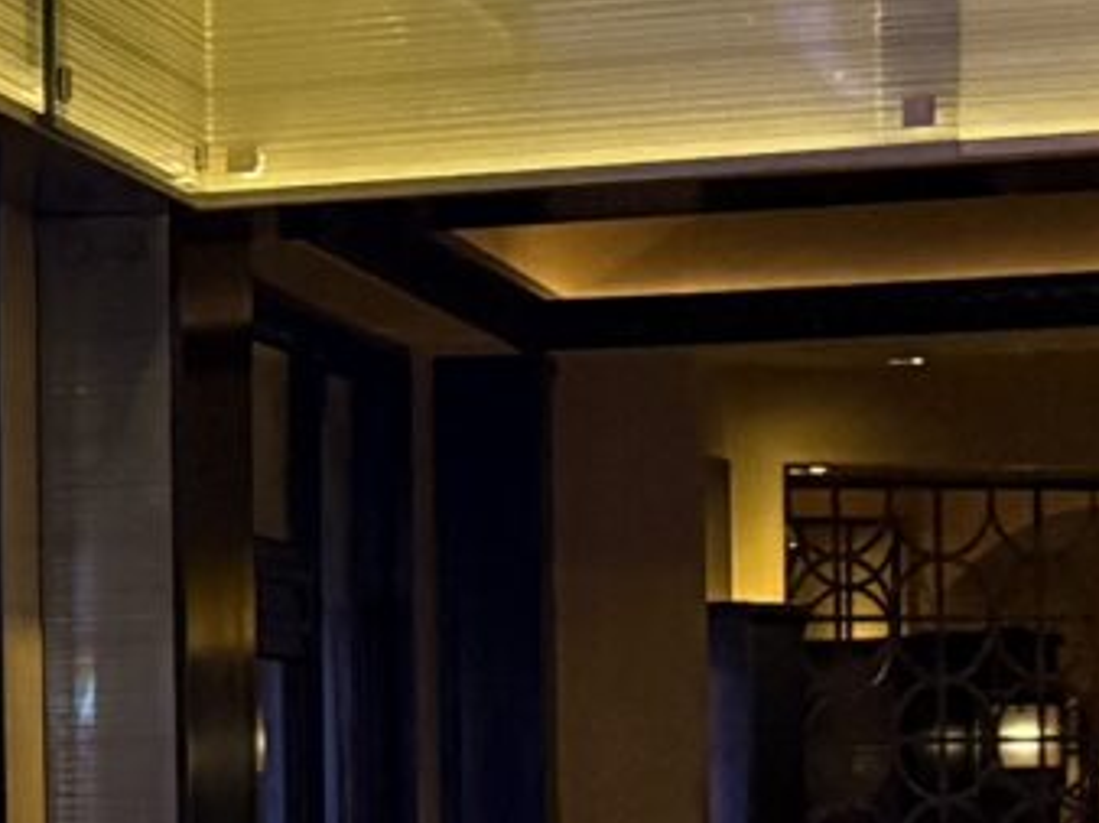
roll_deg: -0.6
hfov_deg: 9.7
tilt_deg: -0.4
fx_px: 5774
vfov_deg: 8.1
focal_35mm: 182
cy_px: 823
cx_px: -1437
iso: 500
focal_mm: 6.76
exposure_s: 1/60
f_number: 1.78
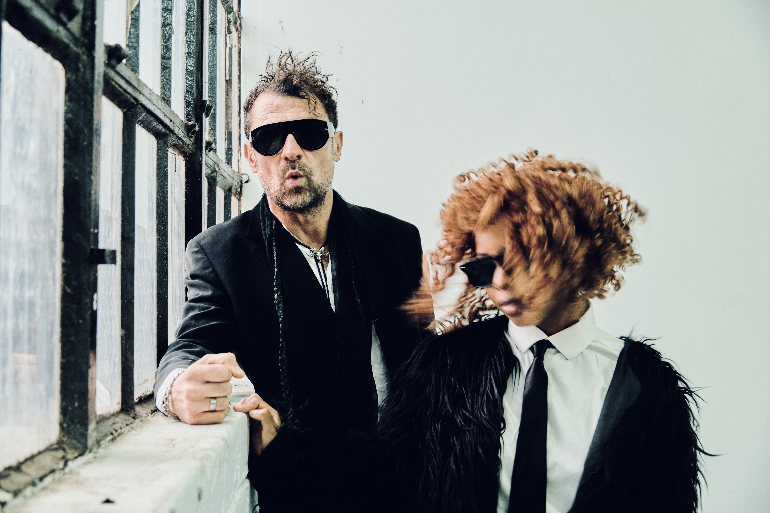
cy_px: 256
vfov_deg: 24.6
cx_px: 385
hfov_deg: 36.2
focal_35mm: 55
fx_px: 1176
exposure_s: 1/30
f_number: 4.5
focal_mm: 36.6
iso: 1000
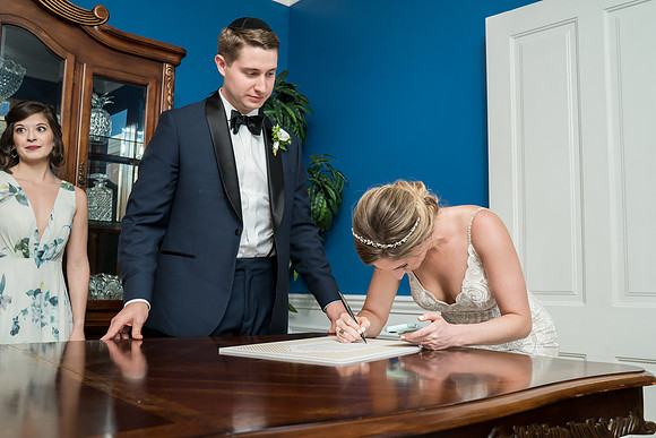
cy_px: 219
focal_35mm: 35
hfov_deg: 54.4
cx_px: 328
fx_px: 638
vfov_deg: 37.9
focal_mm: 35
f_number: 5.6
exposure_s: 1/200
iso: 1600
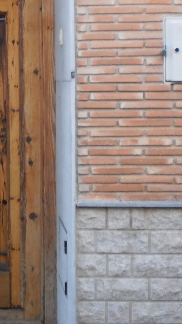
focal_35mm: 83
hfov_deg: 14.2
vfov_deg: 25.3
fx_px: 713
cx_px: -30
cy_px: 81
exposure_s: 1/40
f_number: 3.1
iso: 100
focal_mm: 6.3
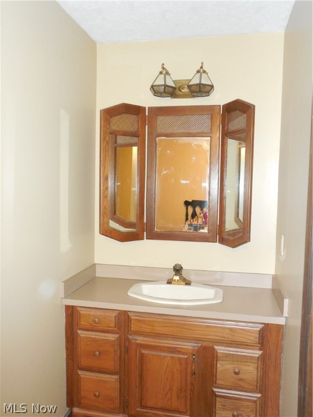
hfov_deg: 46.8
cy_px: 208
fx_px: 362
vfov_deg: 60.0
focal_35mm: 30
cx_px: 156
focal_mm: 5.3
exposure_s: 1/25
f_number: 3.8
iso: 800
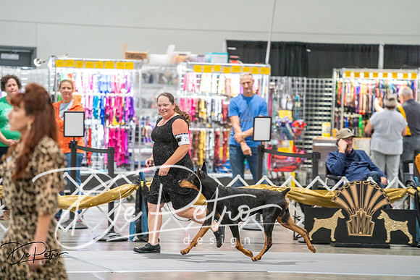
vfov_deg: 6.9
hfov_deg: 10.3
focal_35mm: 200
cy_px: 140
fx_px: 2334
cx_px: 210
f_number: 2.8
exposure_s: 1/250
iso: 6400
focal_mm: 200
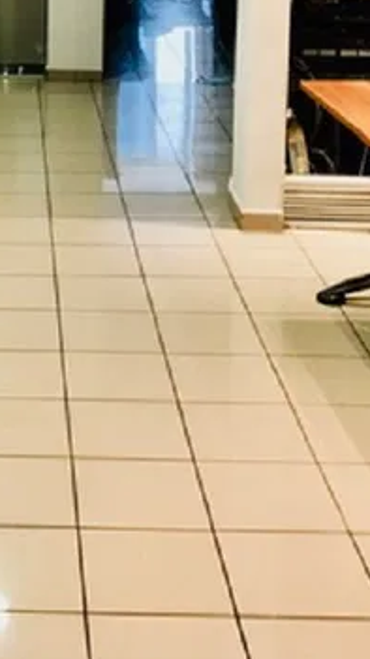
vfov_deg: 27.1
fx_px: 1258
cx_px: -26
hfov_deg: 16.3
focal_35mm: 72
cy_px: -56
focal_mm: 4.15
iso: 50
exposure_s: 1/33
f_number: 2.2
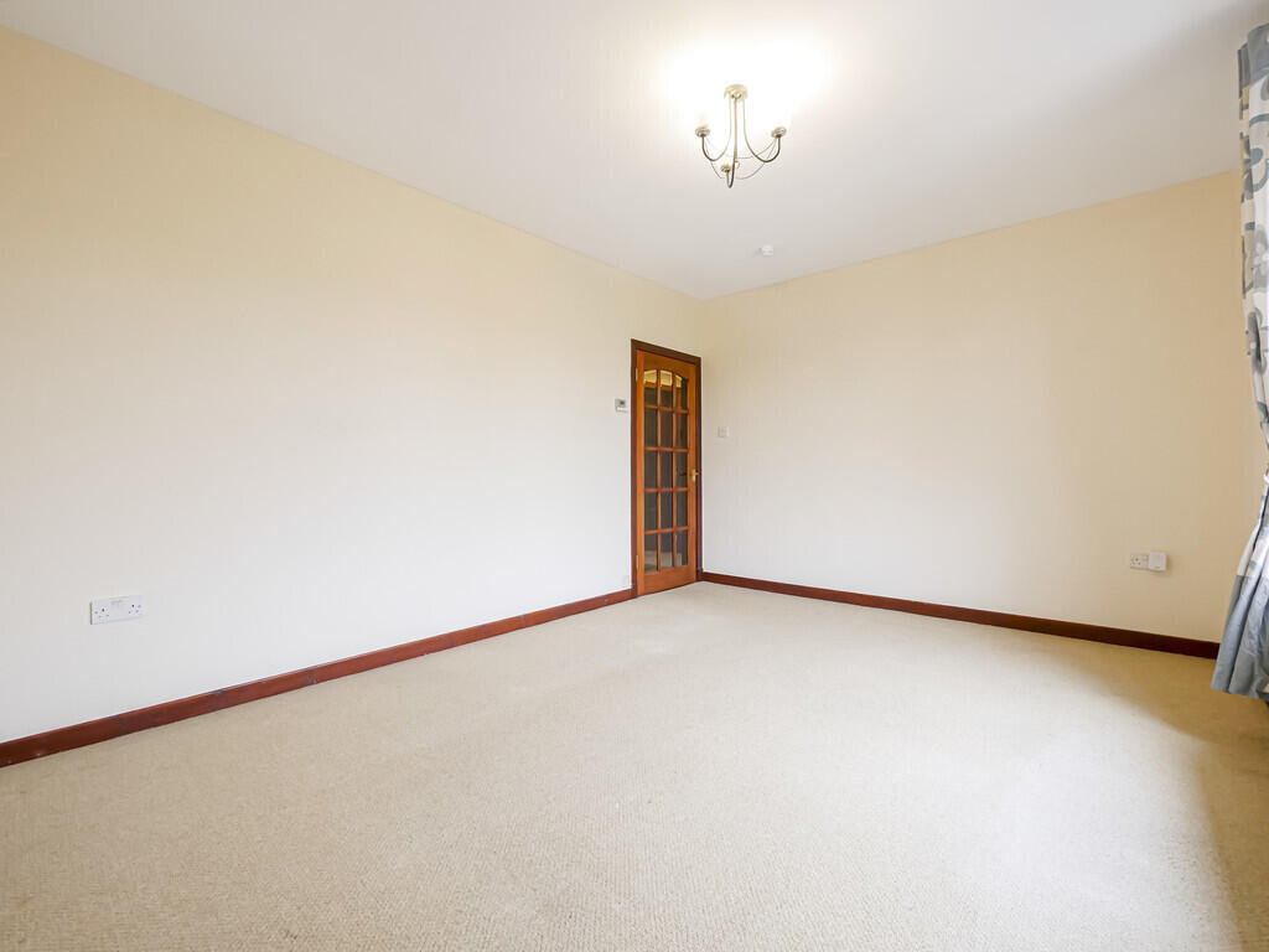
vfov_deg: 85.7
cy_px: 476
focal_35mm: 14
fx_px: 513
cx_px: 634
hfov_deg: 102.1
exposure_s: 1/60
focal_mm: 7
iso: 640
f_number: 4
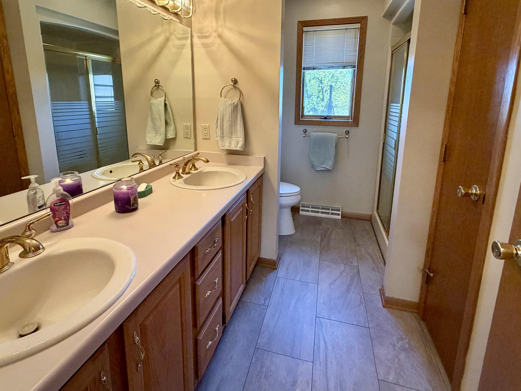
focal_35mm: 18
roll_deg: -0.1
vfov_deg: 70.6
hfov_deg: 87.7
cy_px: 149
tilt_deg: -9.9
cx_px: 254
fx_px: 271
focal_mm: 2.22
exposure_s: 1/120
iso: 250
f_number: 2.2
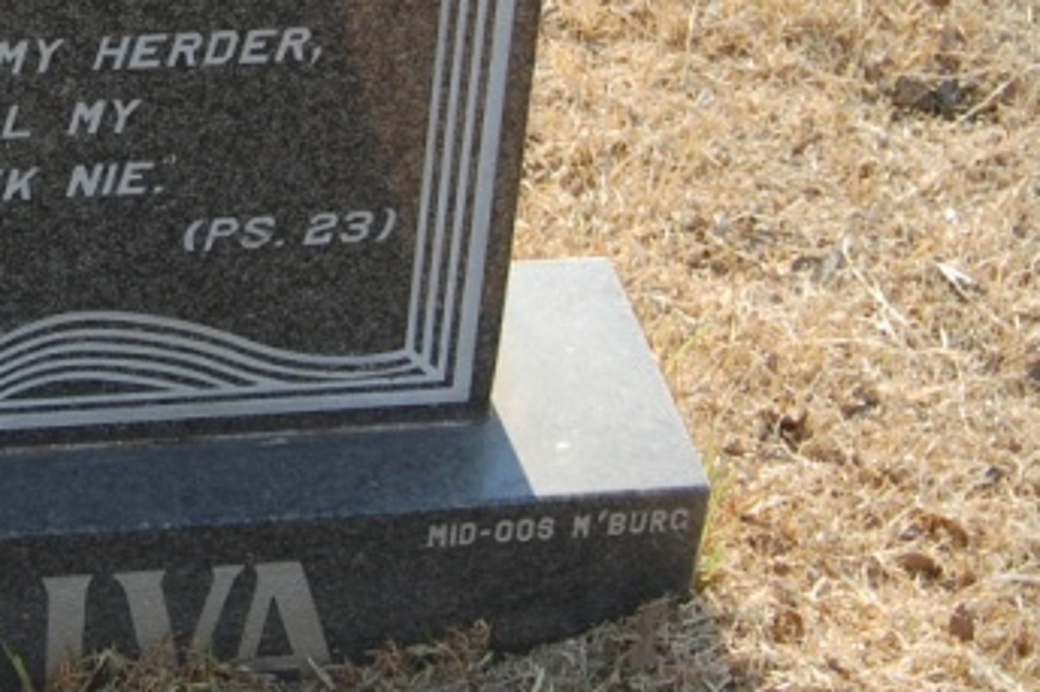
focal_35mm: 134
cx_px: -45
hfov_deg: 15.0
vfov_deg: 10.1
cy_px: -147
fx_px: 3869
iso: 200
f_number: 6.3
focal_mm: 30
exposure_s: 1/160
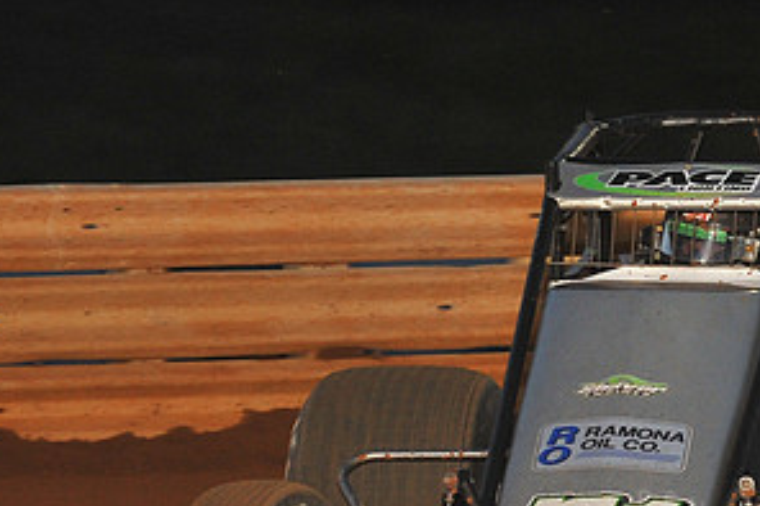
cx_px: 644
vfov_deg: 6.7
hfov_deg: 10.0
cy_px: 407
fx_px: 4346
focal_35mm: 206
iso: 1000
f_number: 7.1
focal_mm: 105
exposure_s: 1/320
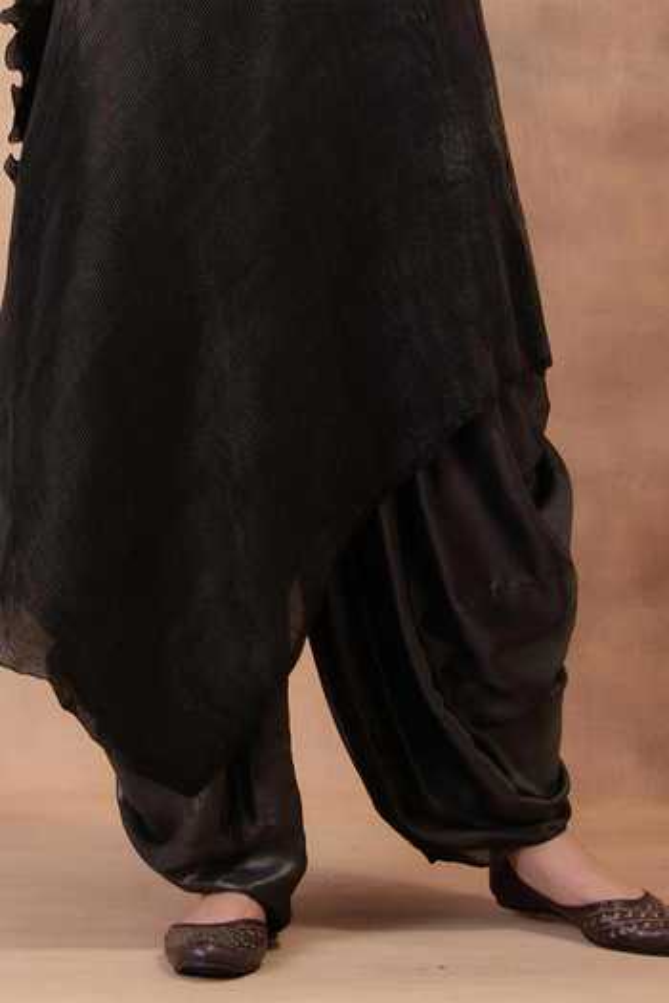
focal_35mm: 85
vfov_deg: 23.9
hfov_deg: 16.1
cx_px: 334
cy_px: 502
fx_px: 2369
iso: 250
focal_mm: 85
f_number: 9
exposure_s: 1/125
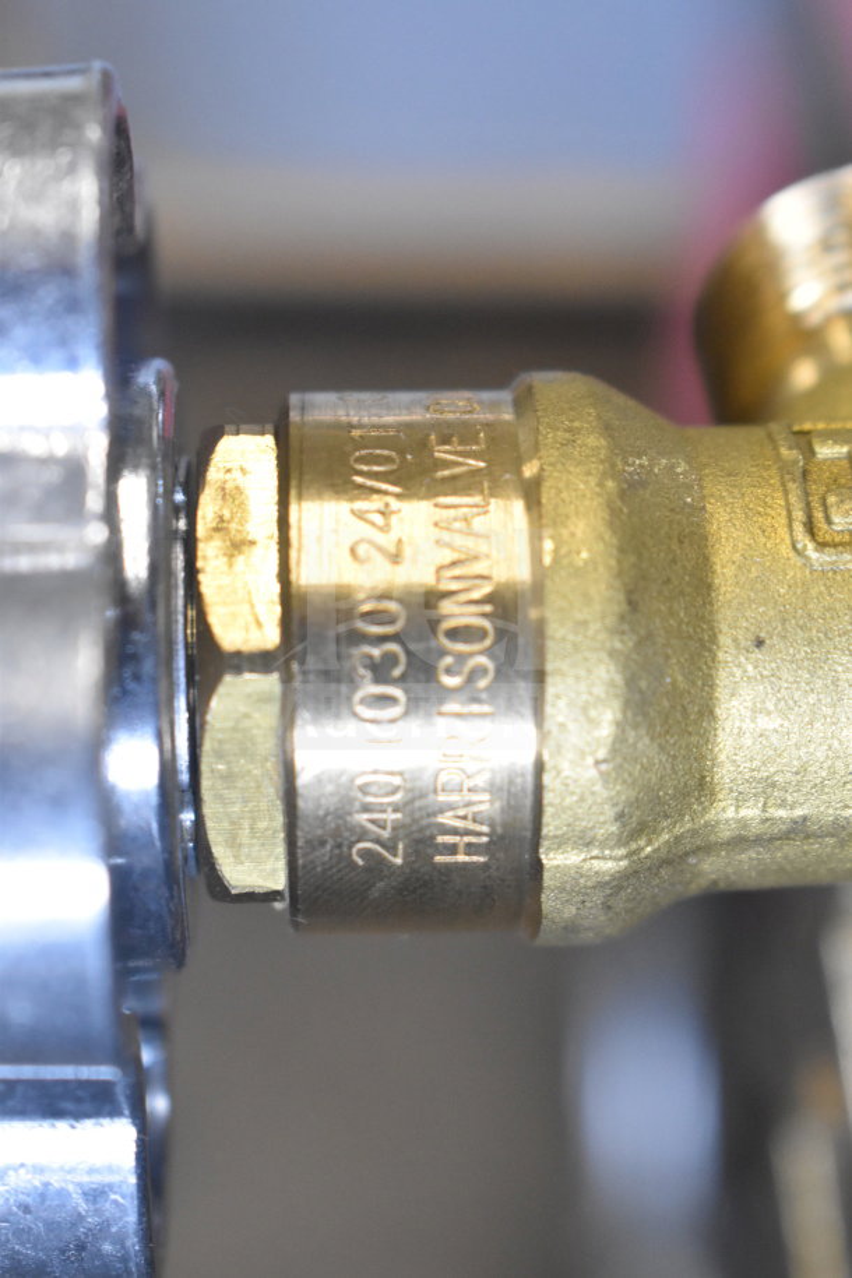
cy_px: 639
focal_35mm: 82
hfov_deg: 16.6
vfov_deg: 24.6
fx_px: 2929
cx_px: 426
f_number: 5.6
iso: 3200
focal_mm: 55
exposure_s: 1/100
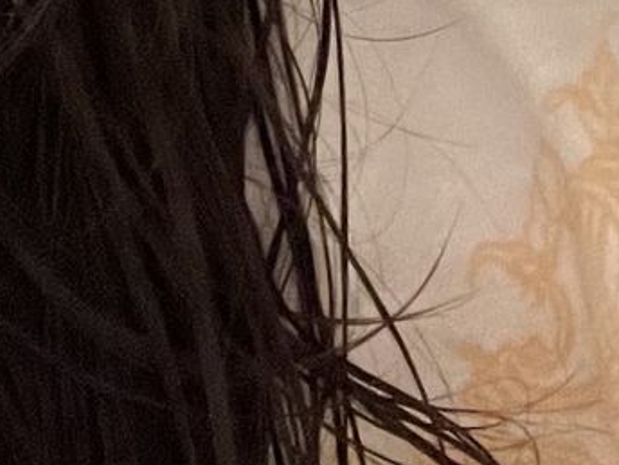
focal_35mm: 149
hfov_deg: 13.1
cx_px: 624
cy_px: -1003
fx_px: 2664
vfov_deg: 8.2
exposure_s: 1/30
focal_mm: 2.71
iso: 640
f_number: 2.2
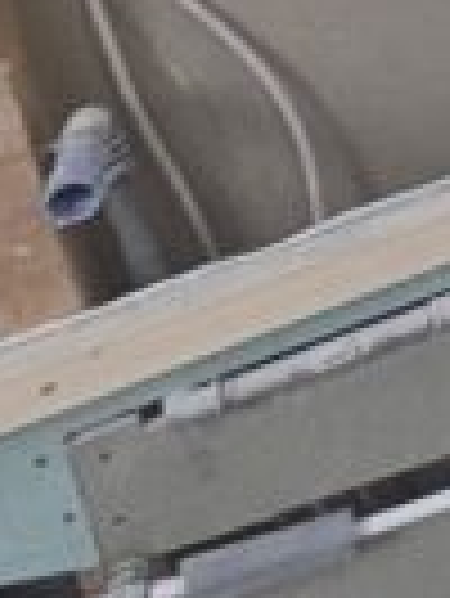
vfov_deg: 15.4
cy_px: -625
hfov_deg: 8.7
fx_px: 1731
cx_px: 1683
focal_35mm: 100
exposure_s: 1/71
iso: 250
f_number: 2.2
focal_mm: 2.2
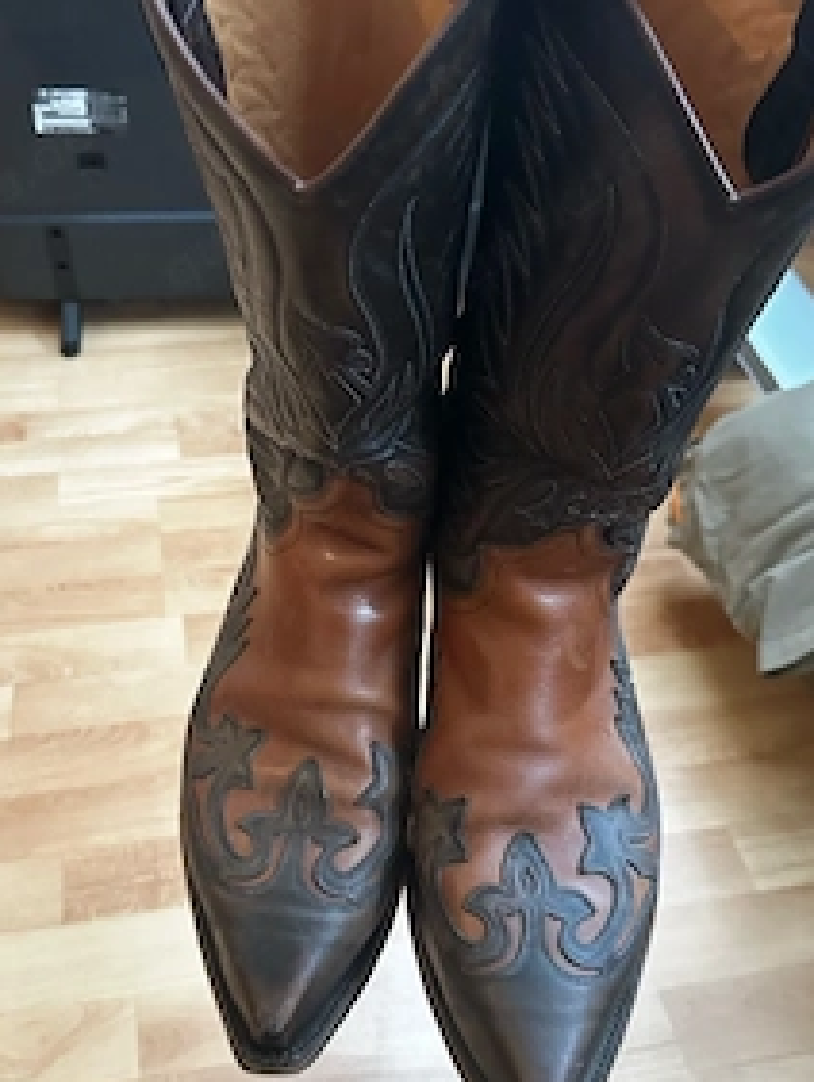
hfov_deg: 41.8
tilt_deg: -40.7
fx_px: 1064
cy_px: 545
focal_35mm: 34
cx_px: 357
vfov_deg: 53.9
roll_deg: -1.2
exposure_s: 1/60
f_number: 1.78
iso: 640
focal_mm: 6.86
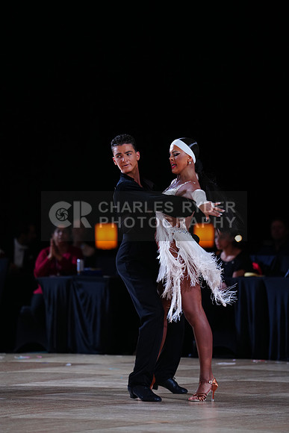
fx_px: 2407
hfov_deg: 6.9
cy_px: 216
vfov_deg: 10.3
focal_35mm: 200
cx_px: 144
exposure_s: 1/500
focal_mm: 200
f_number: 2.8
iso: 800
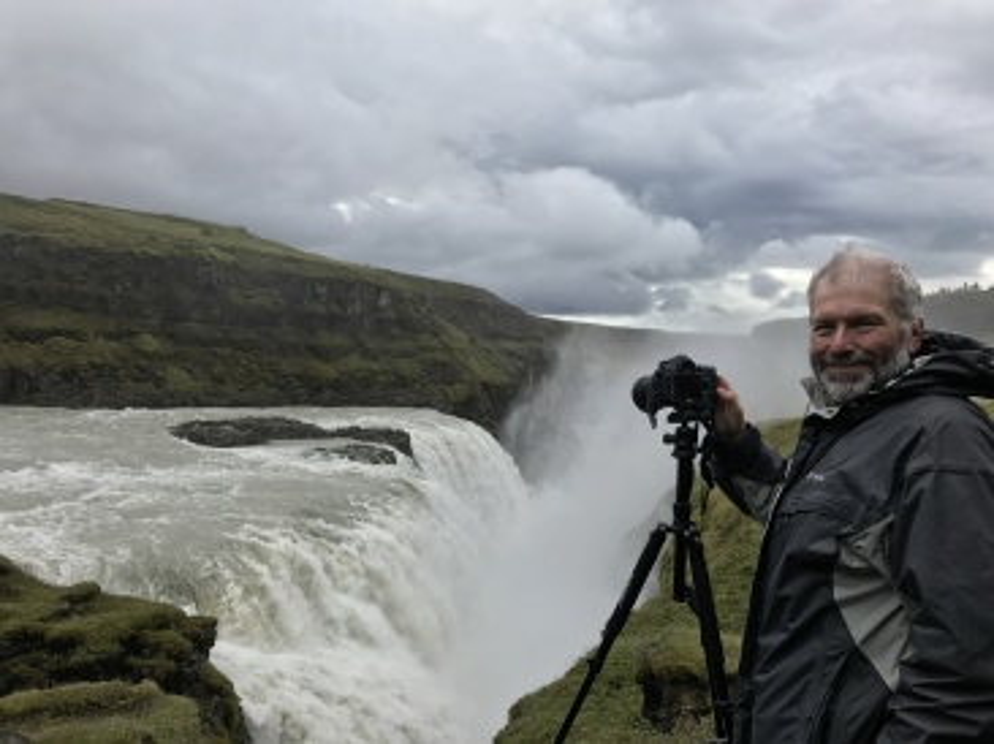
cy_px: 372
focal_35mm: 28
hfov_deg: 63.5
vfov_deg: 49.7
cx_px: 497
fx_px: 803
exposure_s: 1/870
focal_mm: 3.99
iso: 20
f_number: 1.8
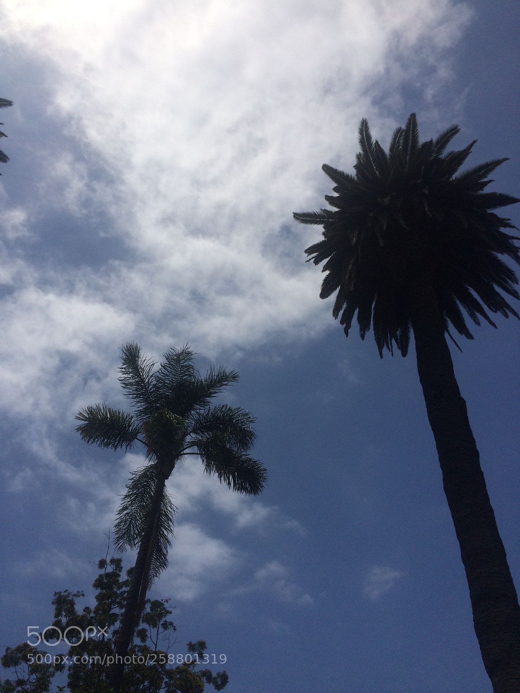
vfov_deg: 61.7
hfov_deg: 48.2
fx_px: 581
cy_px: 346
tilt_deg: +46.2
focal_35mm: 29
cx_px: 260
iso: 32
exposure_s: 1/10309
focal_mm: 4.15
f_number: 2.2
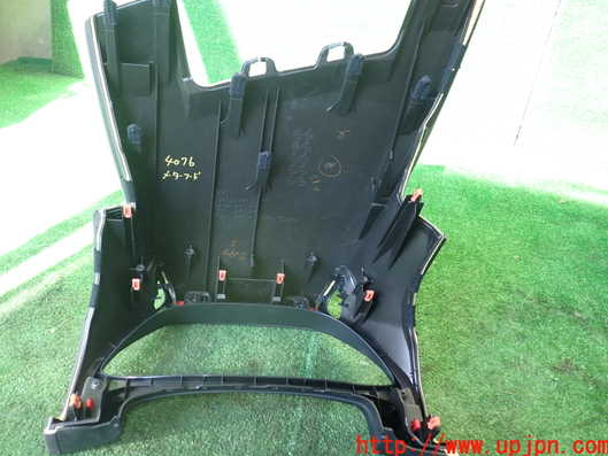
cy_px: 202
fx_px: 597
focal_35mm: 34
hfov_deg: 53.8
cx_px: 271
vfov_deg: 41.7
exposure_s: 1/60
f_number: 2.3
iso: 200
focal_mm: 5.4
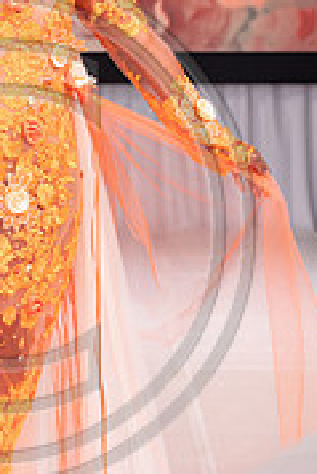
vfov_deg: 8.9
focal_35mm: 232
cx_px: -15
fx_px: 3058
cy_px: 226
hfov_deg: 5.9
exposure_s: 1/400
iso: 2000
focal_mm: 92
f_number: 5.6
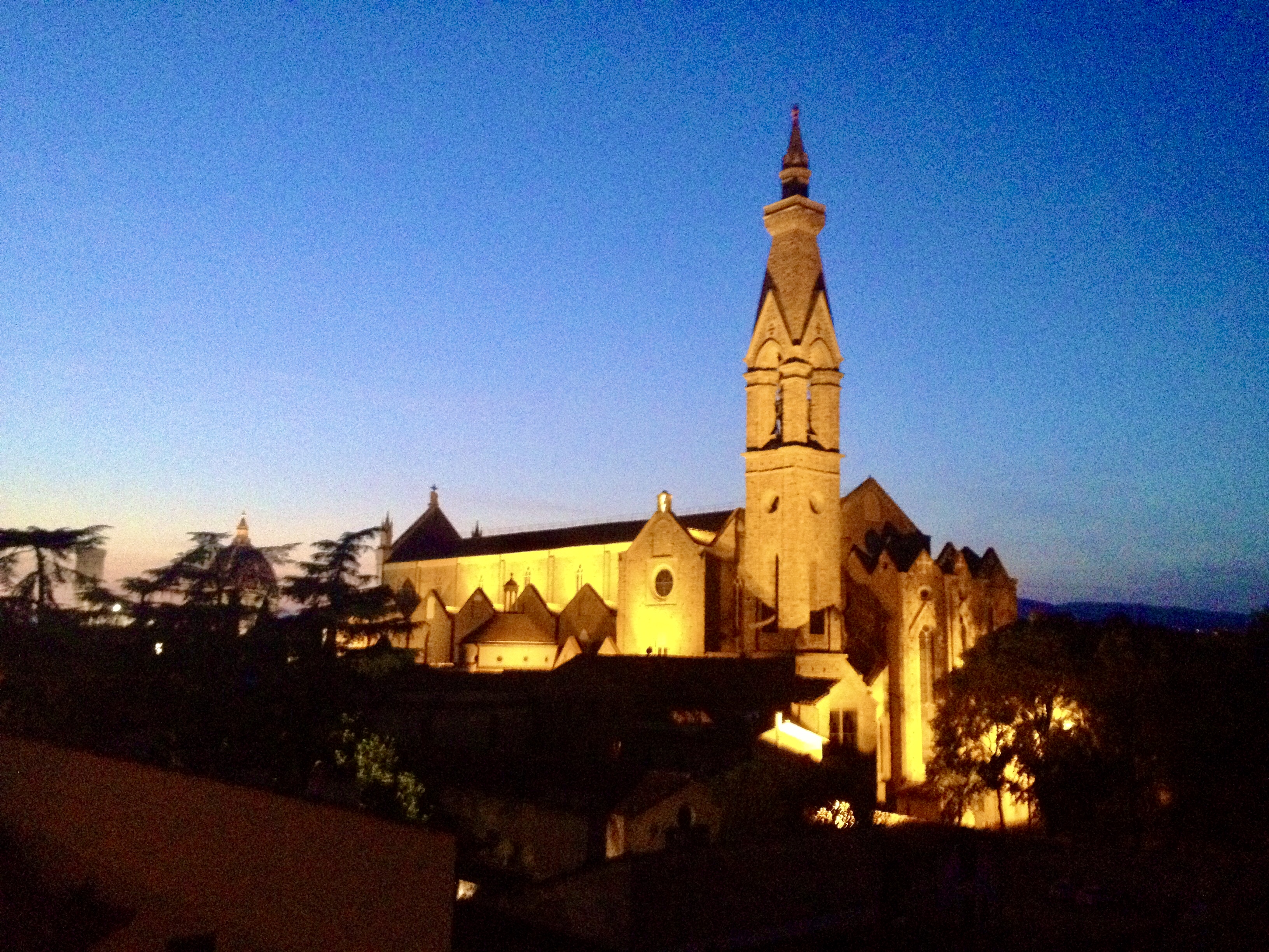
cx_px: 634
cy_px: 476
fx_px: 1283
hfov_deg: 52.6
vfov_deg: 40.7
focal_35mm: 35
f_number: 2.4
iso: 800
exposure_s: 1/15
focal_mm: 4.28
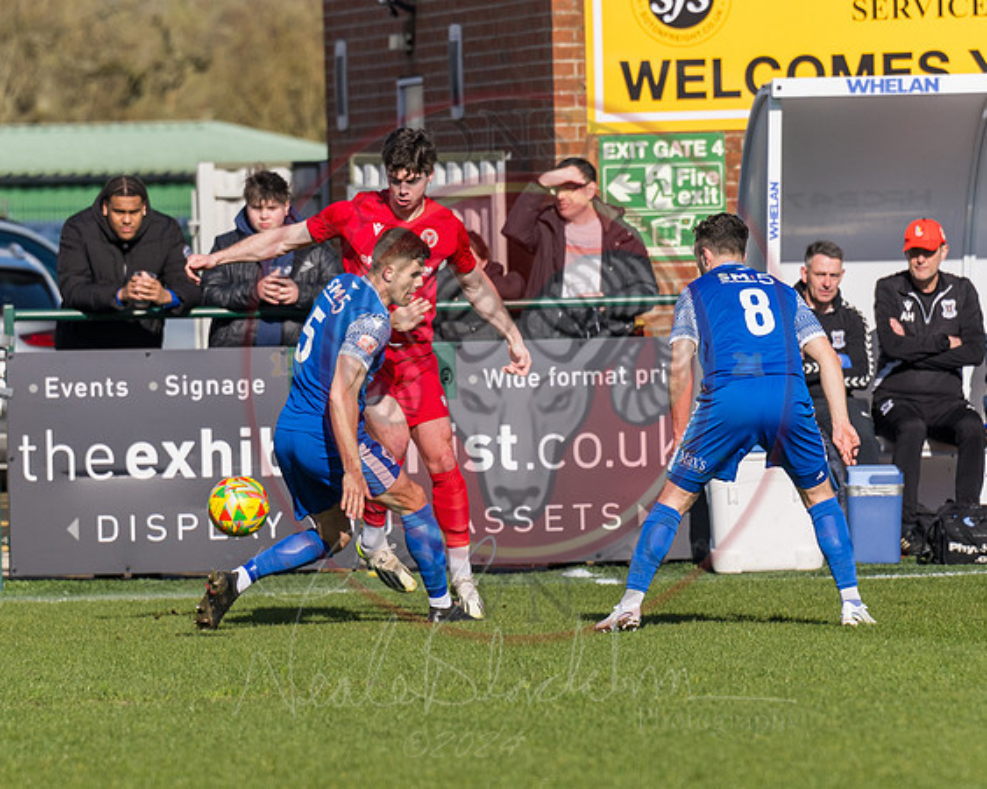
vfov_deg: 2.8
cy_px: 633
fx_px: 16024
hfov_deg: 3.5
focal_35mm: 549
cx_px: 476
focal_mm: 200
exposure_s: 1/2000
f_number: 4
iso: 100
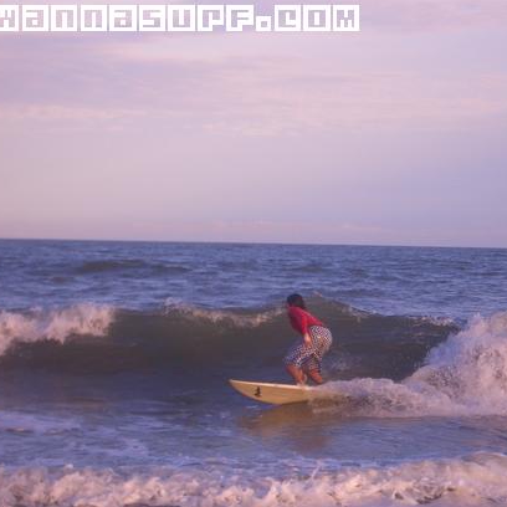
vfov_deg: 14.0
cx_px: 325
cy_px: 255
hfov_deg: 13.9
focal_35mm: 125
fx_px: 2071
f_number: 4.8
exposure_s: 1/200
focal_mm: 17.4
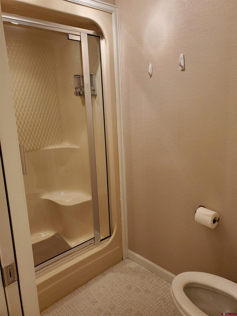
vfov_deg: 67.3
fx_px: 237
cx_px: 118
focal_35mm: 26
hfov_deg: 53.1
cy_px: 158
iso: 200
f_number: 2.4
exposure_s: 1/59
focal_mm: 4.3
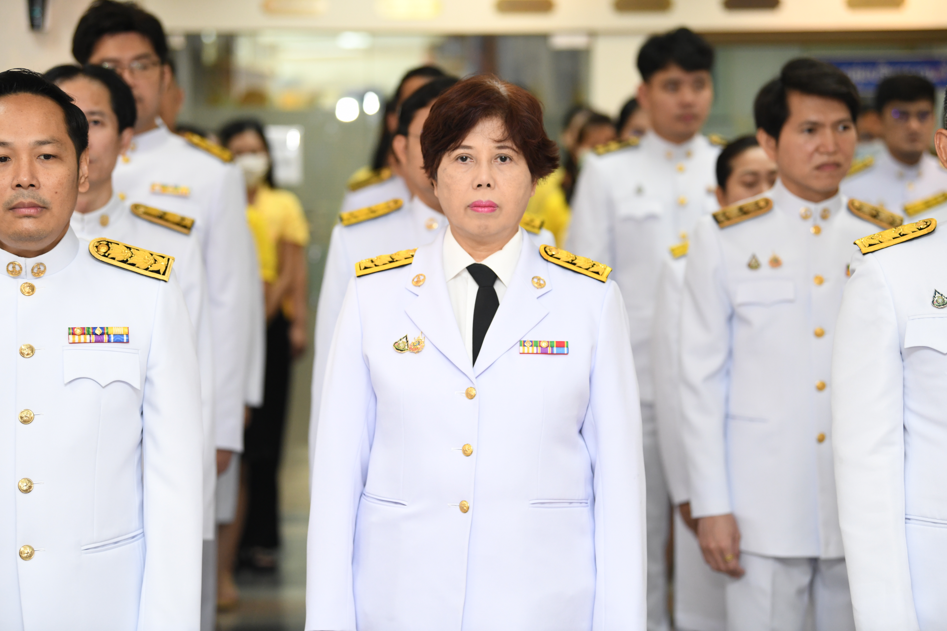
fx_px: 2578
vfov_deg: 14.0
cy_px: 316
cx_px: 474
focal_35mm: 98
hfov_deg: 20.8
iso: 1600
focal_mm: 98
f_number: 2.8
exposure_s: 1/200
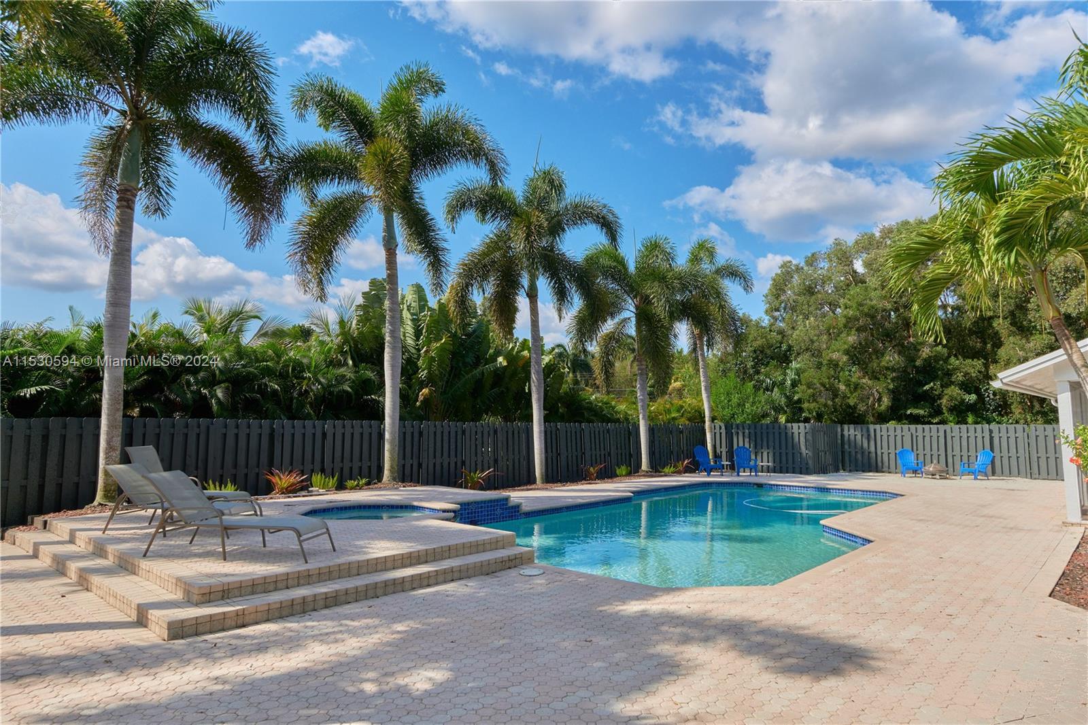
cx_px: 544
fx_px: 453
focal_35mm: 15
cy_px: 362
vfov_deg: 77.3
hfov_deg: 100.4
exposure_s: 1/2200
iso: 640
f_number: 11
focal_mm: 10
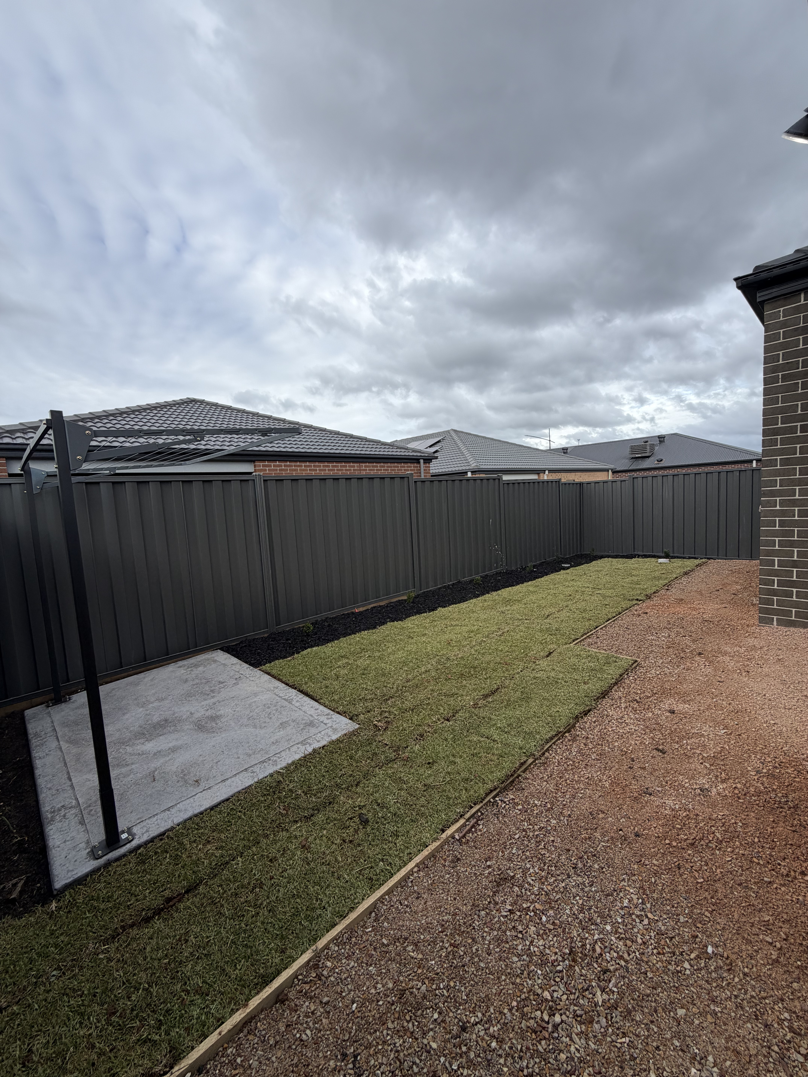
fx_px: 436
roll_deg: +2.7
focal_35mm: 14
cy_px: 538
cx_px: 404
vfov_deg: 102.1
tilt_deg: -4.7
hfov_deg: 85.7
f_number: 2.2
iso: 40
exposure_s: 1/679
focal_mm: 2.22
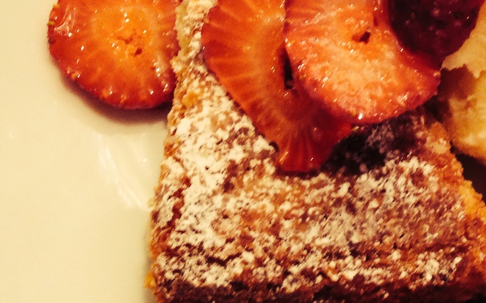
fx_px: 1113
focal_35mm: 84
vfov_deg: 15.3
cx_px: 438
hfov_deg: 24.0
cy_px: 24
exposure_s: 1/20
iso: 100
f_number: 2.4
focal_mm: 4.12
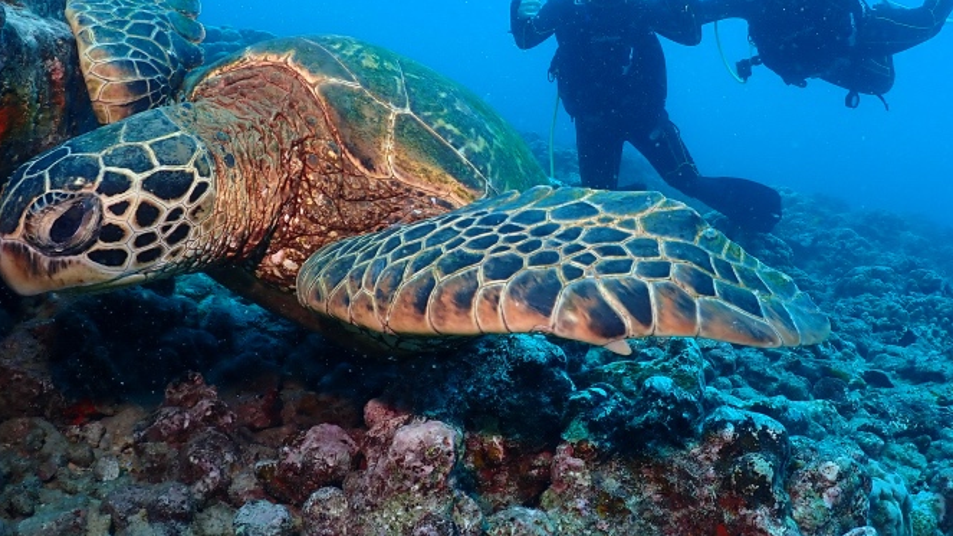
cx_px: 519
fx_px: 935
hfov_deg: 53.9
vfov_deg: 31.7
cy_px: 177
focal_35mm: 37
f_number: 2.8
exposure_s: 1/320
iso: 100
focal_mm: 4.5
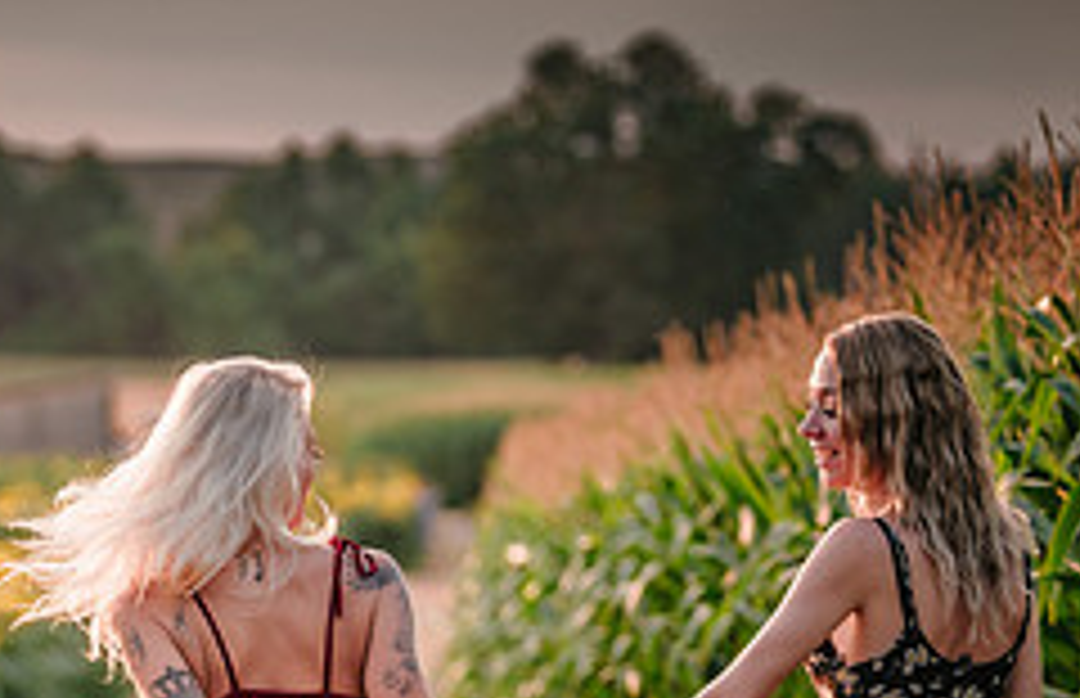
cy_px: 916
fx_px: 8765
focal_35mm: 295
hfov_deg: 7.0
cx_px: 176
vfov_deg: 4.5
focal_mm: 112
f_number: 2.8
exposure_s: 1/250
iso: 80
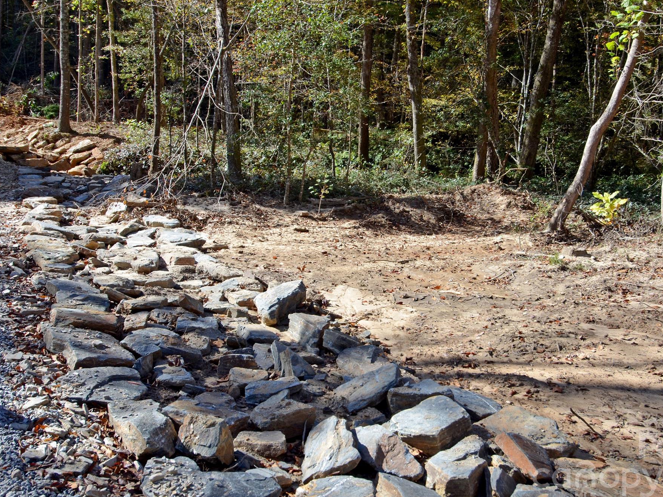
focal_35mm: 40
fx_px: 766
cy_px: 252
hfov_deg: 46.7
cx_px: 374
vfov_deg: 36.0
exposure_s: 1/250
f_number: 8
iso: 180
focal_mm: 24
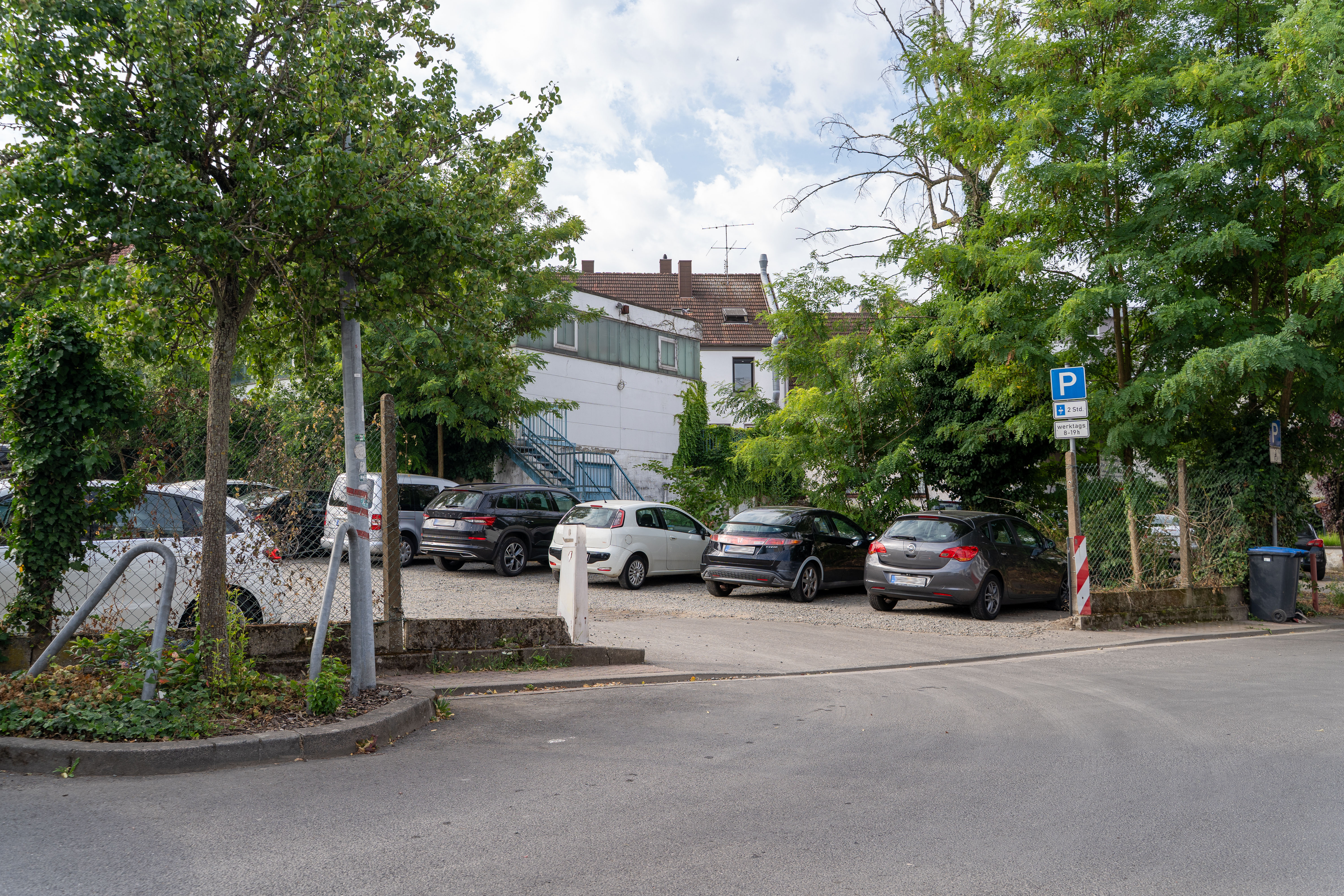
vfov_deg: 42.3
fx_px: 1157
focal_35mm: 31
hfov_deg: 60.3
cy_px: 448
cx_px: 672
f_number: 5
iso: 100
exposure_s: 1/250
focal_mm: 31
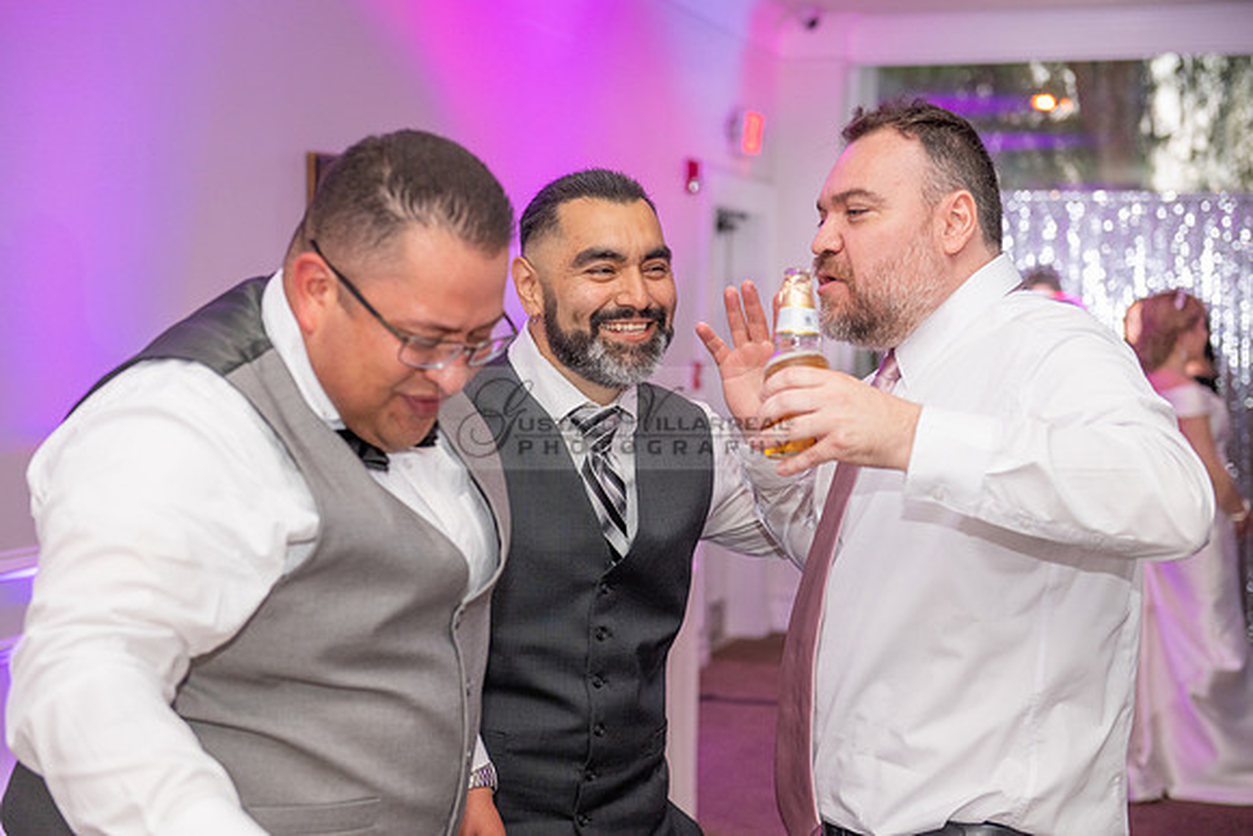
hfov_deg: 33.4
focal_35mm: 60
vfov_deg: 22.6
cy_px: 418
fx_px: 2089
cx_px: 626
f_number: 3.5
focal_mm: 60
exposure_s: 1/100
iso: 800
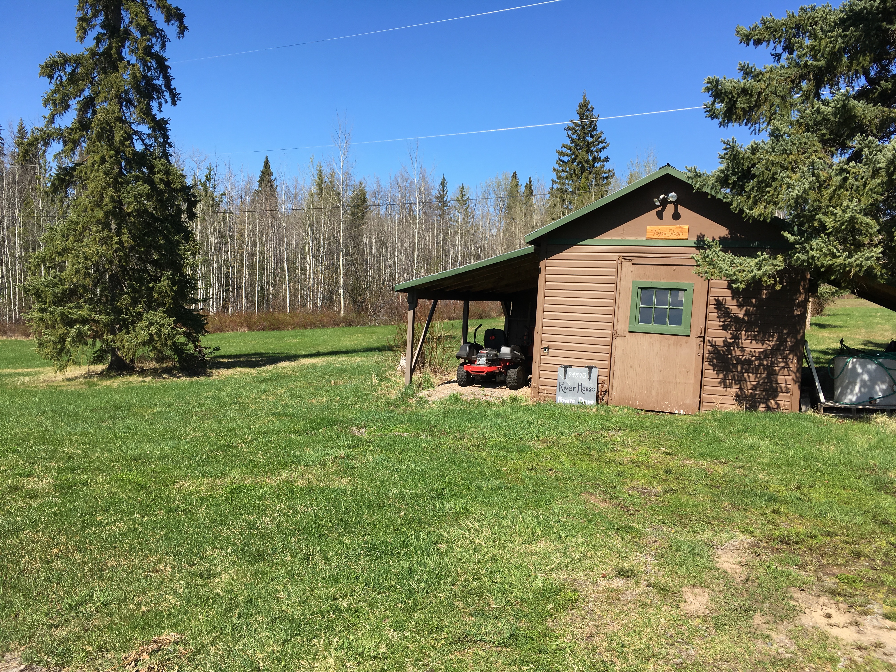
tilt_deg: -4.3
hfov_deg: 61.7
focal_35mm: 29
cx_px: 448
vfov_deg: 48.2
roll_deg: -2.0
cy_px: 336
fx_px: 751
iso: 25
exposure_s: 1/1115
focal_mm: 4.15
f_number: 2.2
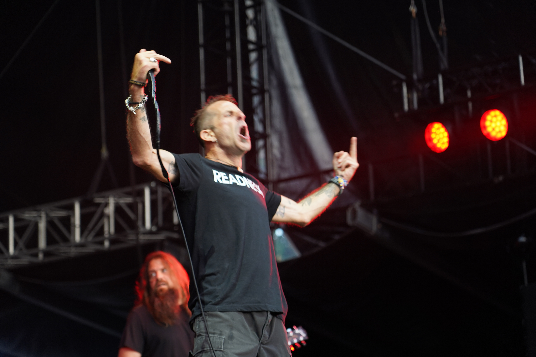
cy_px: 178
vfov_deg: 13.0
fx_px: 1563
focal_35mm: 105
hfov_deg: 19.5
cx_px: 268
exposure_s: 1/125
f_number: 4
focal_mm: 105
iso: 500
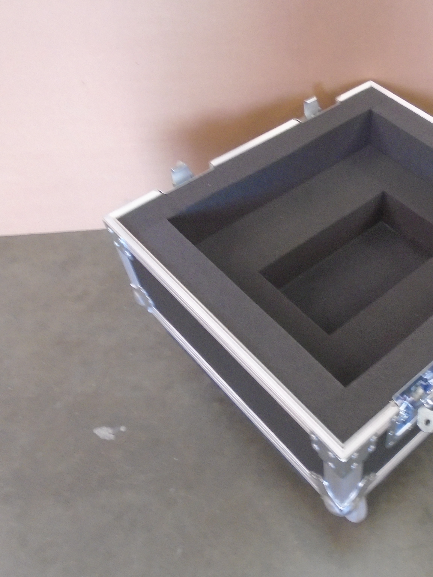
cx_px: 384
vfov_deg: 52.6
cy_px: 288
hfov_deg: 38.1
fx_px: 584
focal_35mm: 35
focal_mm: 4.6
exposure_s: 1/13
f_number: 3.2
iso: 400
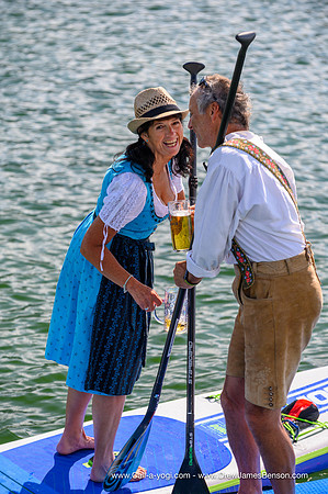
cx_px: 164
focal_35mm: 175
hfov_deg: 7.8
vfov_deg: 11.8
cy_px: 247
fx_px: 2397
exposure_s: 1/320
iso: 200
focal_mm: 175
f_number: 4.5
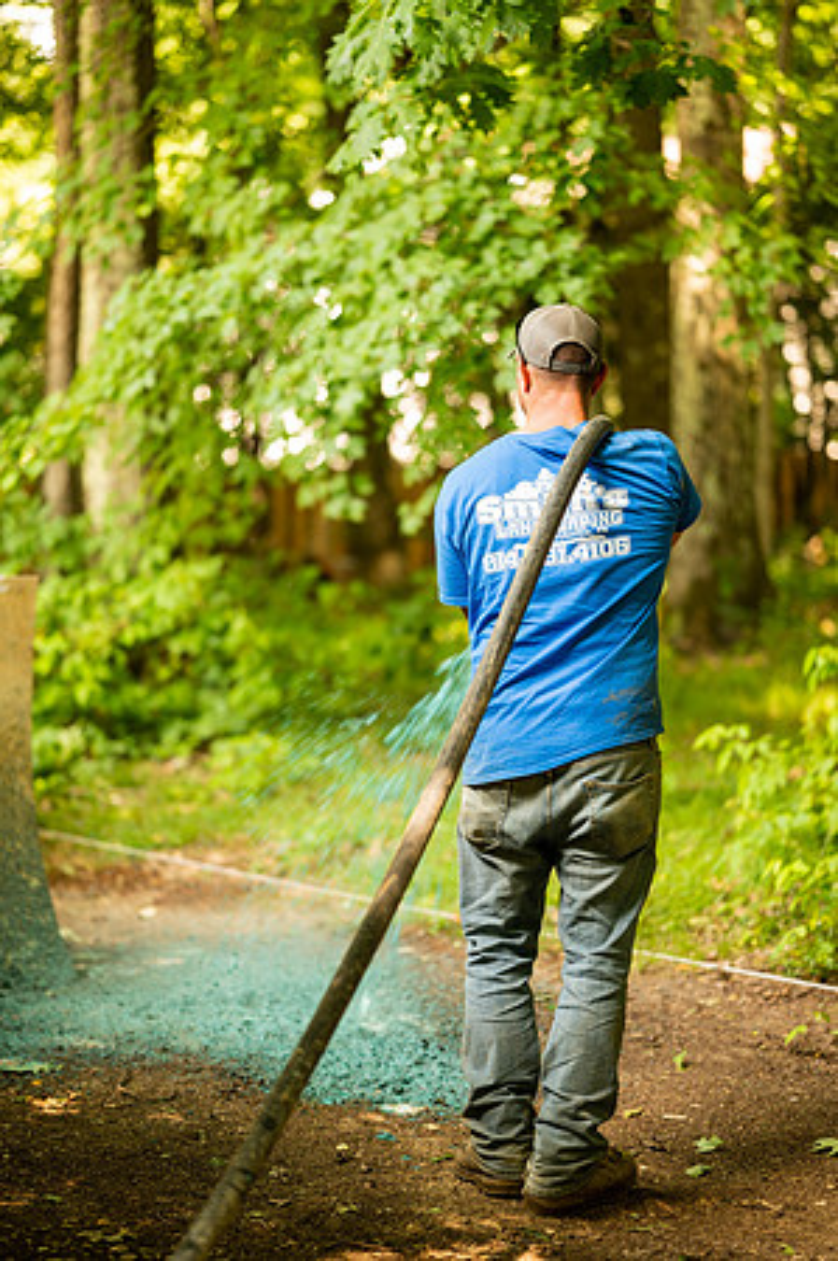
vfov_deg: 23.9
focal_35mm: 85
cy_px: 630
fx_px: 2975
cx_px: 419
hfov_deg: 16.0
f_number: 1.8
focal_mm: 85
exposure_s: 1/125
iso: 100
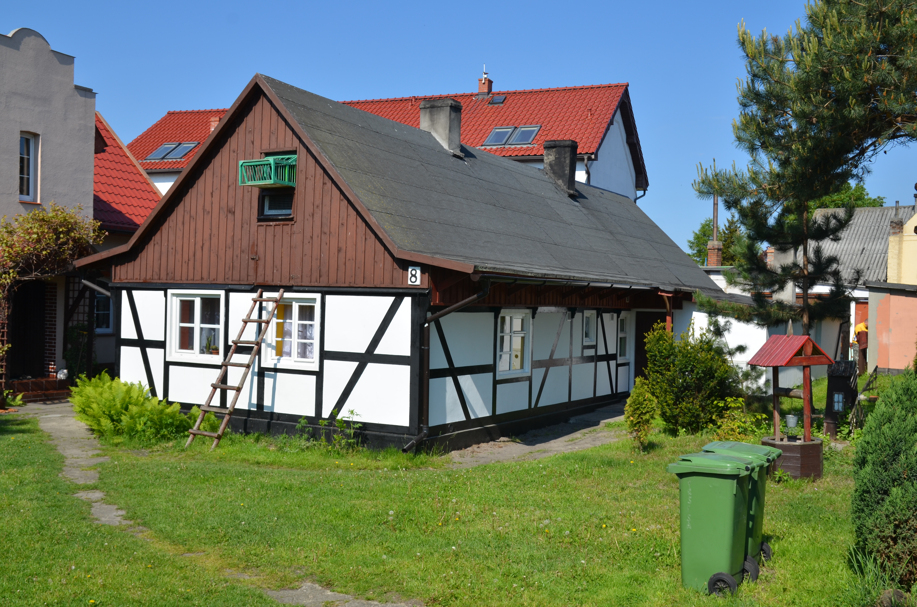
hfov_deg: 49.6
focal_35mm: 39
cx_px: 458
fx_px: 991
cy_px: 304
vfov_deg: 34.1
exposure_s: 1/250
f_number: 8
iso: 100
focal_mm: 26
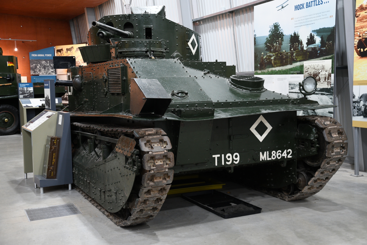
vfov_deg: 29.9
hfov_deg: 43.6
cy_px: 122
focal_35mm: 45
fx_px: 459
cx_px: 184
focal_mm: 30
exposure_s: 1/15
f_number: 3.2
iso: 640
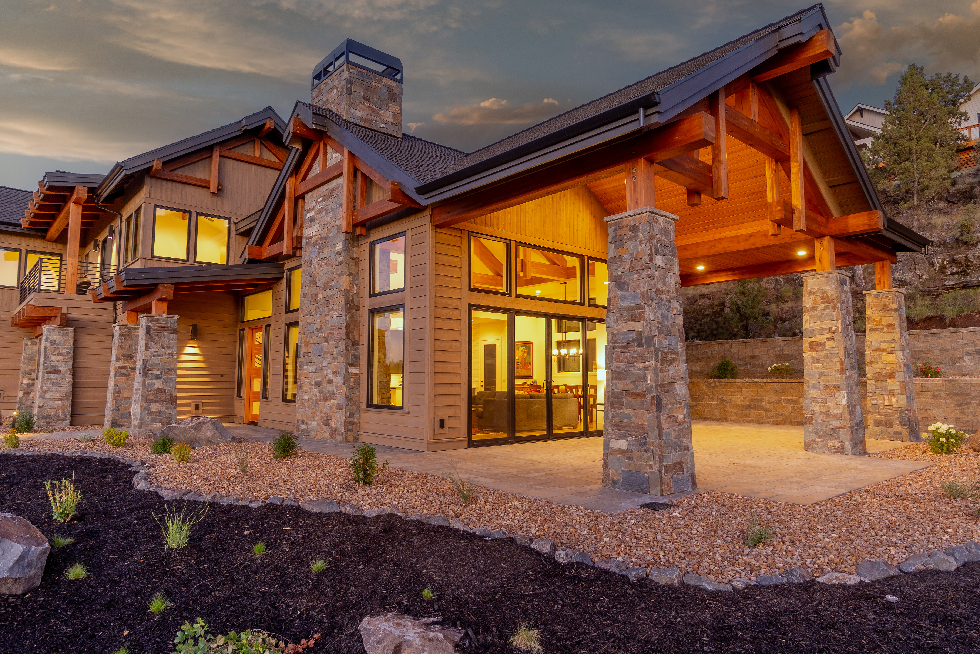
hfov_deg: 78.6
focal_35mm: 22
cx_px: 490
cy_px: 327
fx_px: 599
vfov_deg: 57.2
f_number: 9
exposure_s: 4
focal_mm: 15
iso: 100
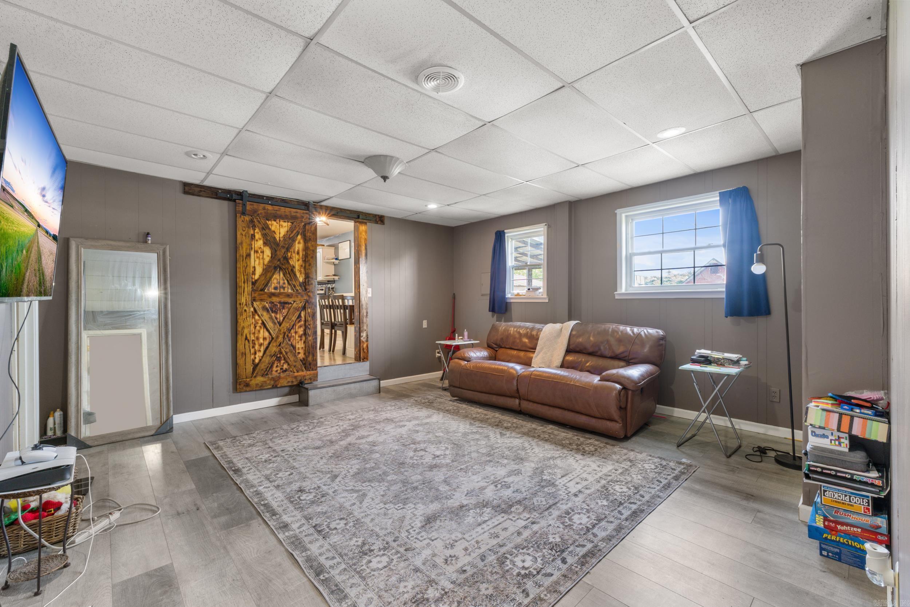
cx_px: 455
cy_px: 304
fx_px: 379
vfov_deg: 77.3
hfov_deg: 100.4
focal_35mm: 15
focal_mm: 10
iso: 200
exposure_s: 1/8
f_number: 9
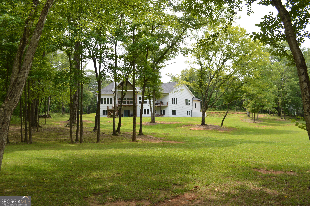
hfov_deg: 62.0
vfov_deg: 43.5
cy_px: 103
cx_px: 155
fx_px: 258
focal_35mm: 30
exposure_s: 1/200
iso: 100
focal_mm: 20
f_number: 7.1
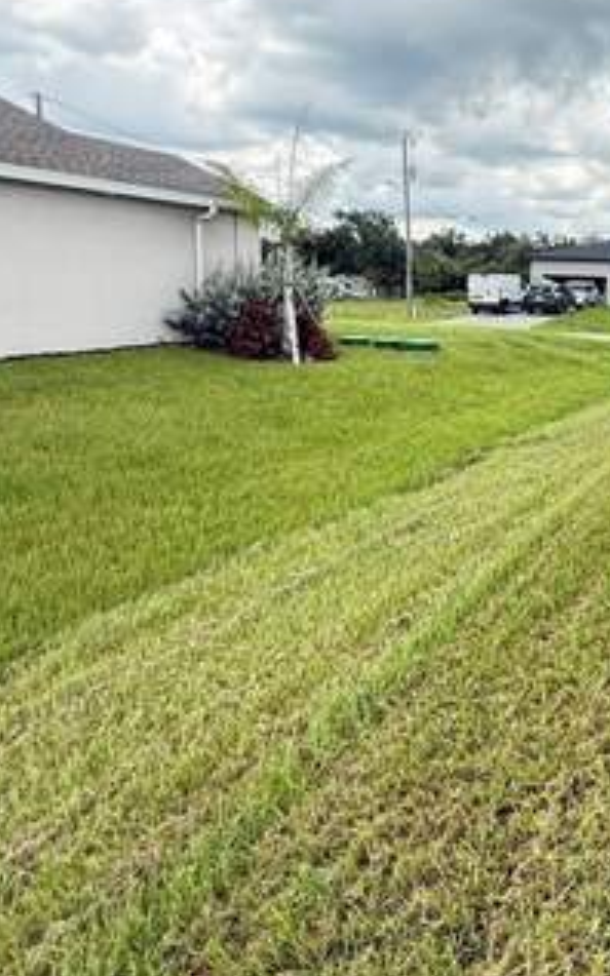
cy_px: 397
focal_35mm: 30
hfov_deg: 37.5
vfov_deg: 62.4
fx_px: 798
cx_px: 604
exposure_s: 1/235
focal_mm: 2.22
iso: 64
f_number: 2.2
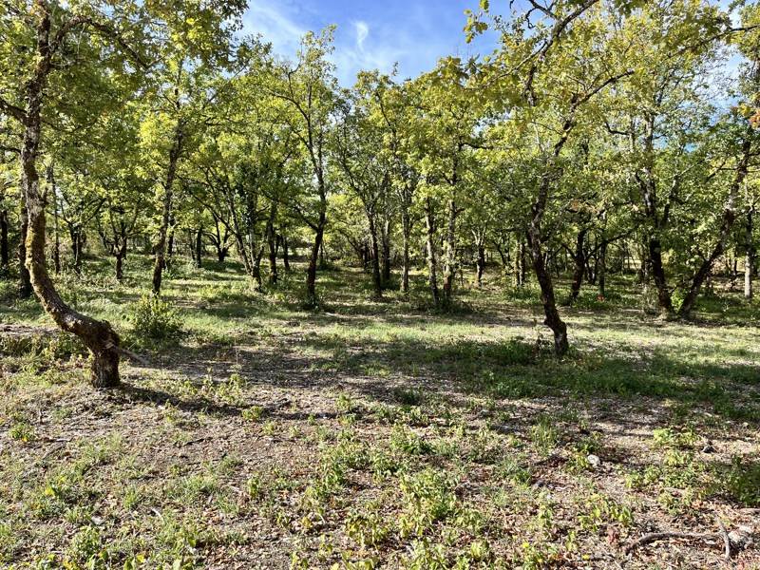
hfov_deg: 67.3
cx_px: 380
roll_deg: +0.9
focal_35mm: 26
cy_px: 285
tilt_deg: -2.5
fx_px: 571
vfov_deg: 53.1
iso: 50
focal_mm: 5.1
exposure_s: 1/1066
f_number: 1.6
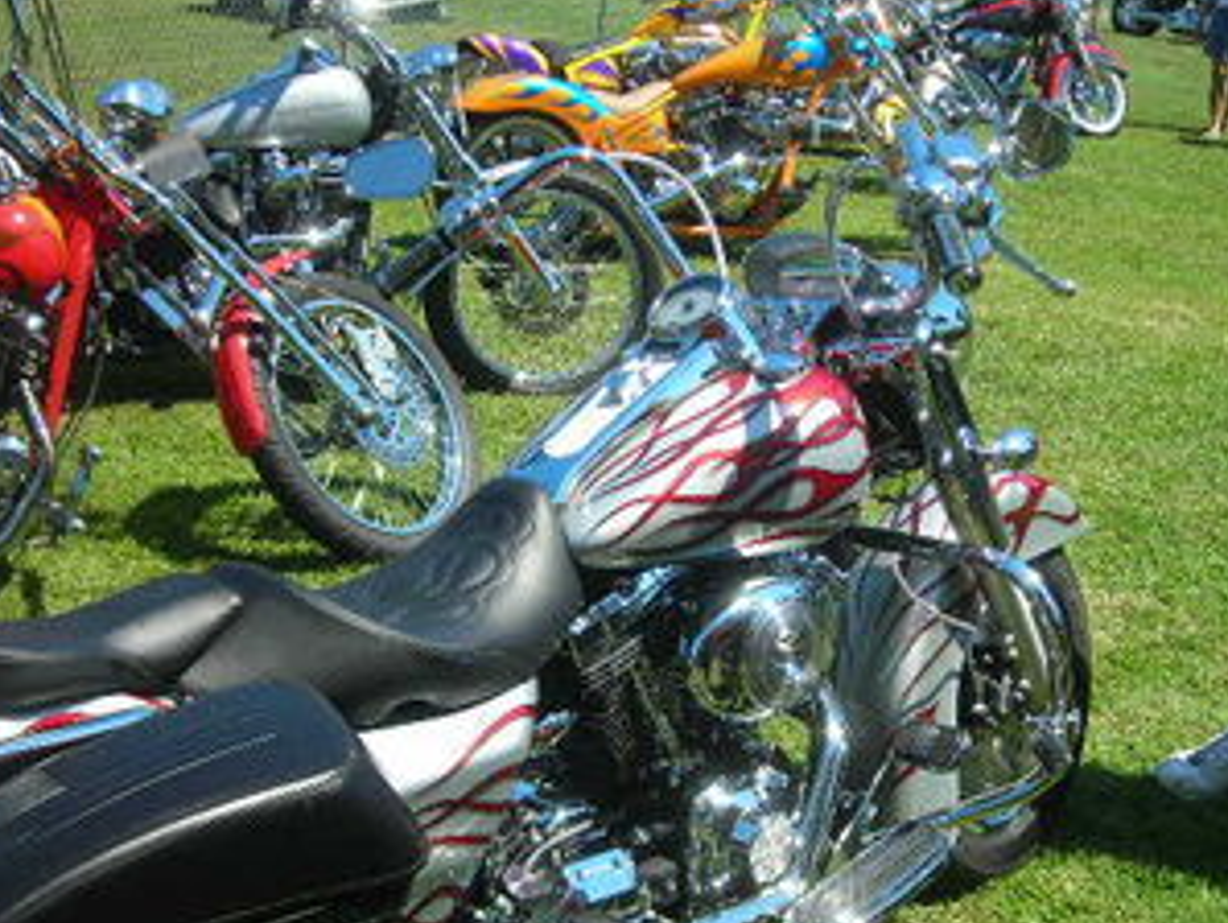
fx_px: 1811
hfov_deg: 37.4
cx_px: 573
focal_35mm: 51
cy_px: 593
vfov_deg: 28.5
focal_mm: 6.3
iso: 50
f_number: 3.2
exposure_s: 1/384
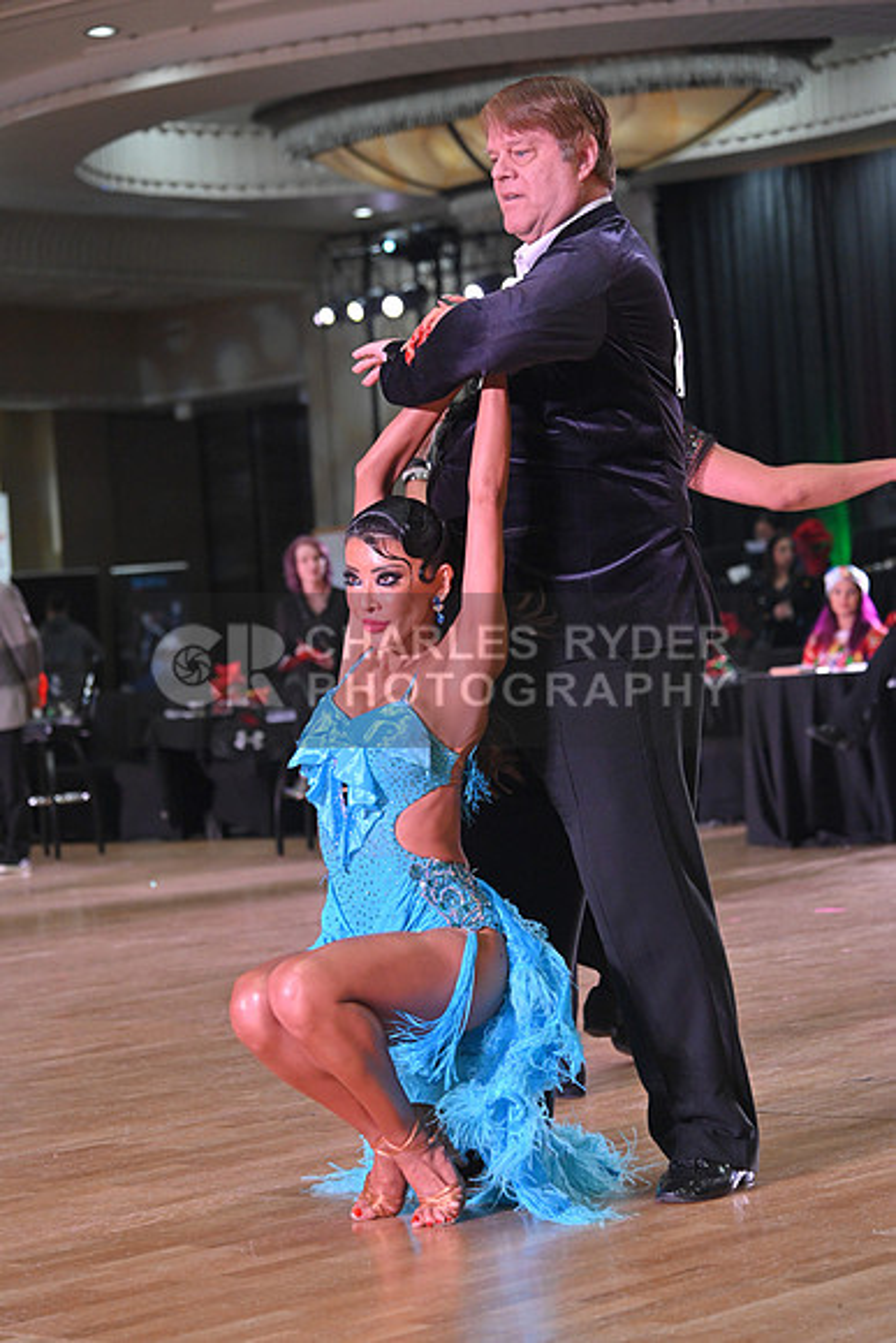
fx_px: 3656
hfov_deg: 14.0
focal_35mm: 98
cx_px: 448
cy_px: 672
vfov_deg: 20.8
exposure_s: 1/320
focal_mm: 98
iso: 2500
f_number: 5
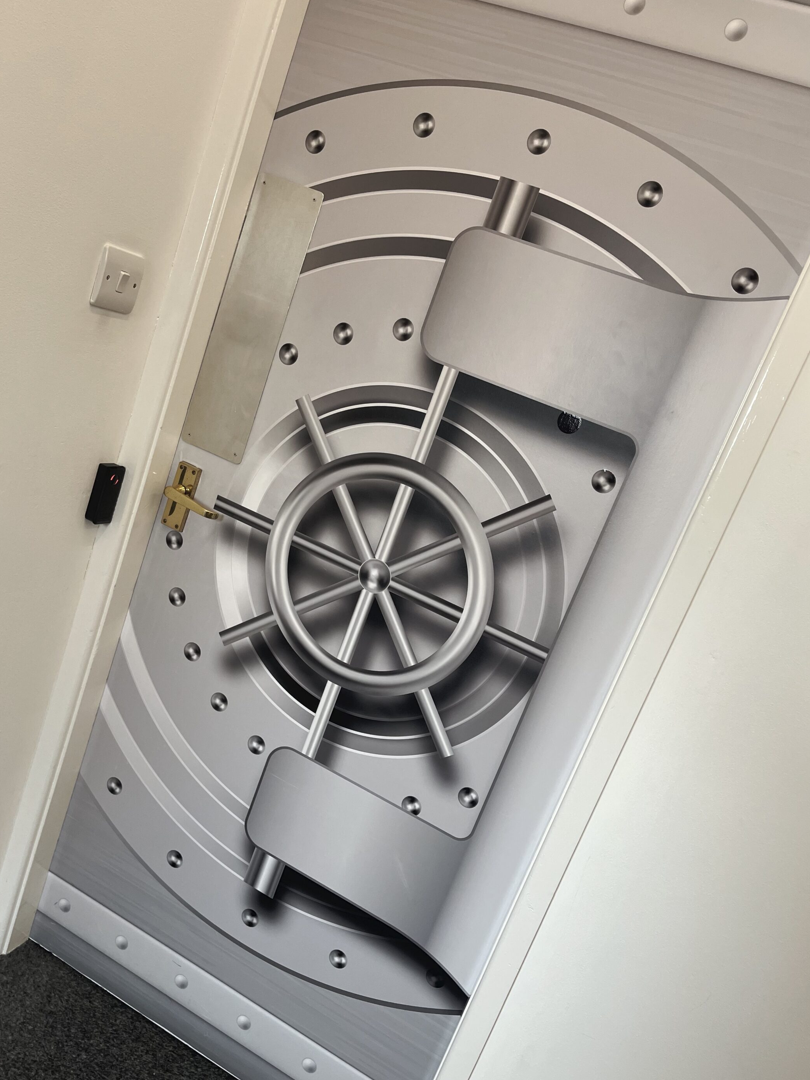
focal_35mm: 27
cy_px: 551
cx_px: 411
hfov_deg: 51.4
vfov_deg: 65.3
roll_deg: -20.4
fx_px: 842
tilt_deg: -12.7
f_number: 1.6
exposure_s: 1/100
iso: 125
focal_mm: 5.1
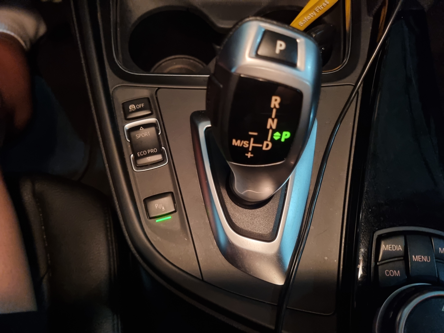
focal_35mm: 26
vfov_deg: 53.1
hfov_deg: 67.3
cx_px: 222
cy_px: 166
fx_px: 333
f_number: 1.8
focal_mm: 5.4
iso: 1250
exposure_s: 1/27
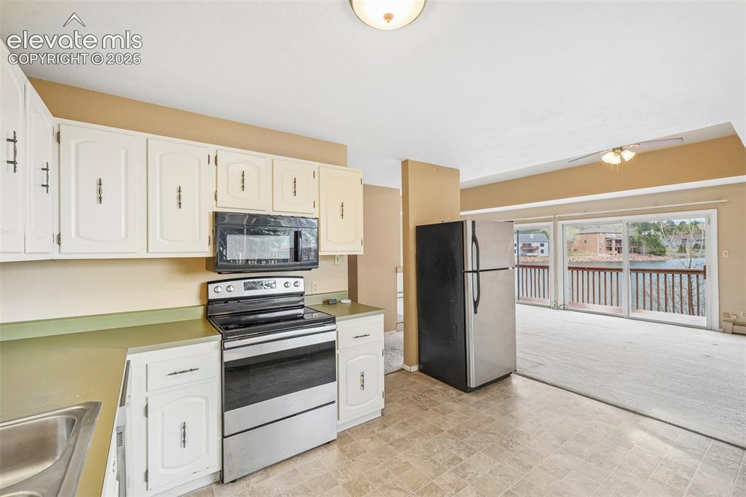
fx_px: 311
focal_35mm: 15
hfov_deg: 100.4
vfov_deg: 77.3
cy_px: 248
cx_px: 373
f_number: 8
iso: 800
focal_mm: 10
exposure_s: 1/25
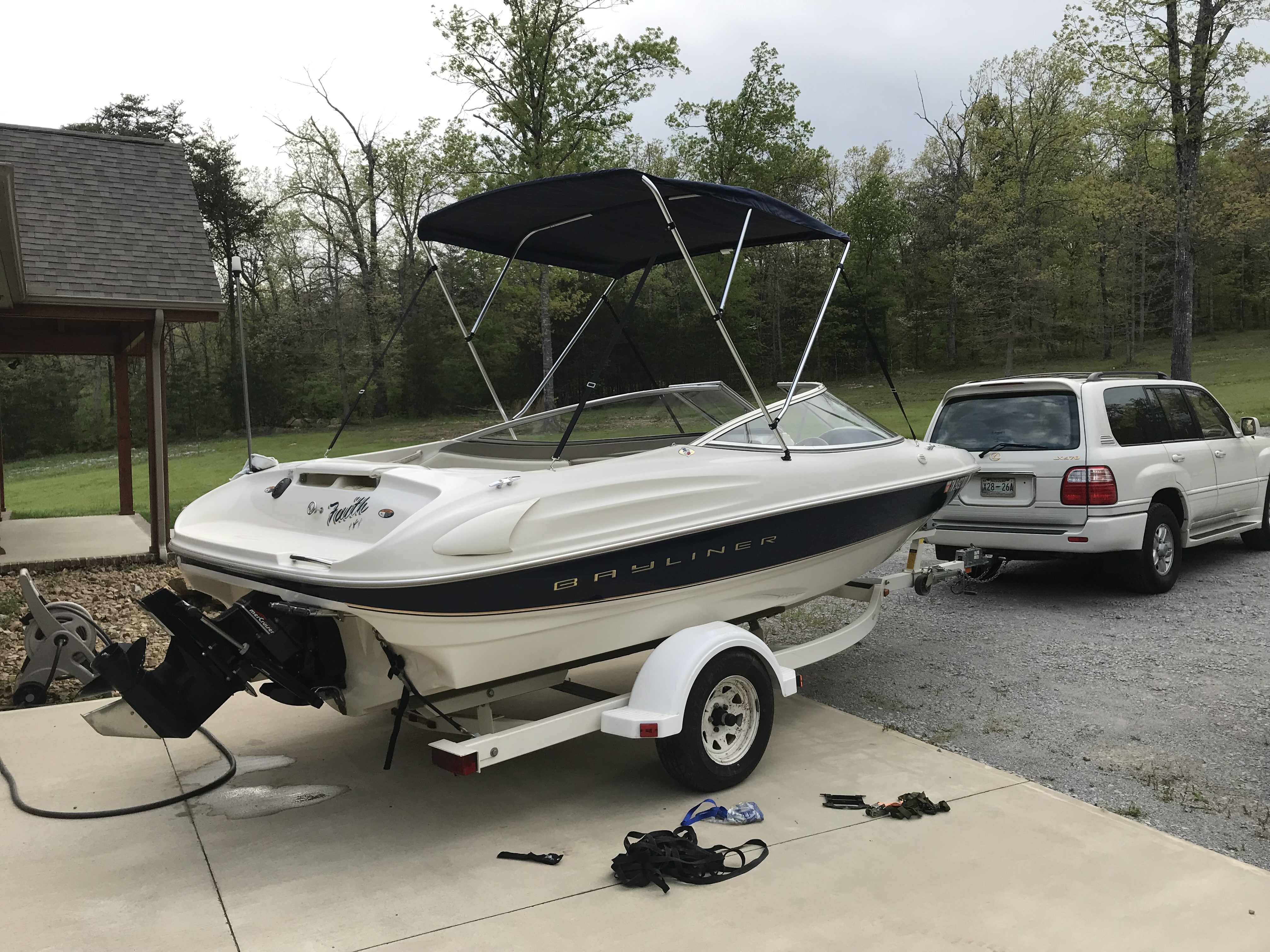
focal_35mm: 28
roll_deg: +0.6
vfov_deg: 49.7
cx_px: 635
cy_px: 476
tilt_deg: -0.8
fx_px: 1027
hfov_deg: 63.4
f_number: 1.8
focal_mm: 3.99
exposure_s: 1/847
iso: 20
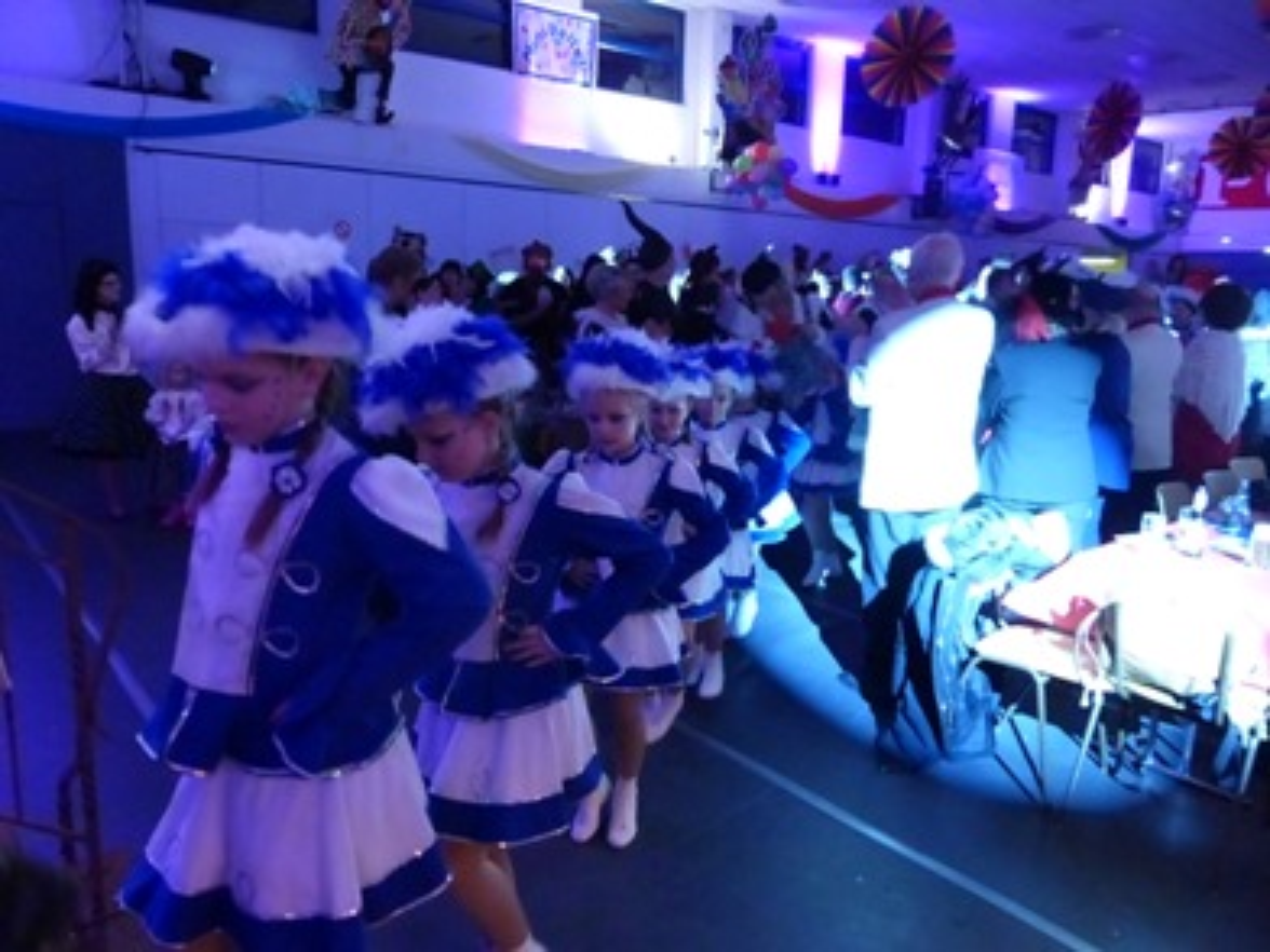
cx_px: 635
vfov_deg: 54.9
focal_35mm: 25
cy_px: 476
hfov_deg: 69.4
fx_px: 917
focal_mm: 4.5
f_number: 2.8
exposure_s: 1/100
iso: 1600
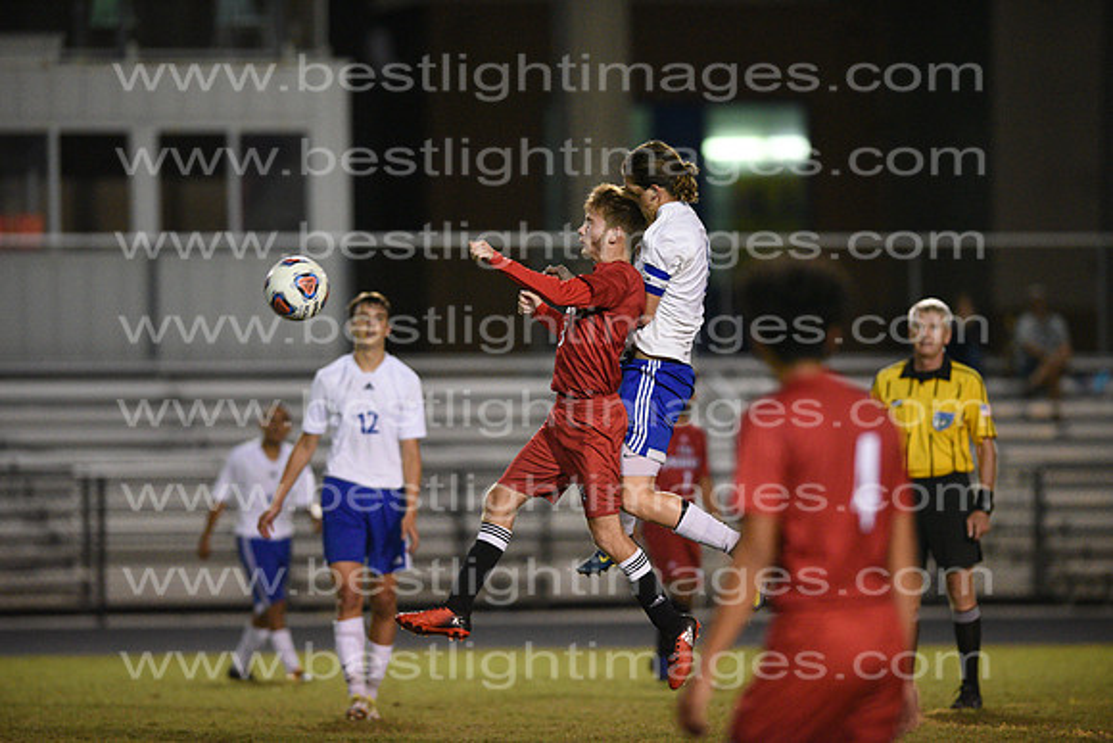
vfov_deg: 4.6
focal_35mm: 300
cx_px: 556
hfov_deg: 6.9
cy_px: 372
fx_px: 9277
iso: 8000
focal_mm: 300
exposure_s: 1/800
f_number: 3.2
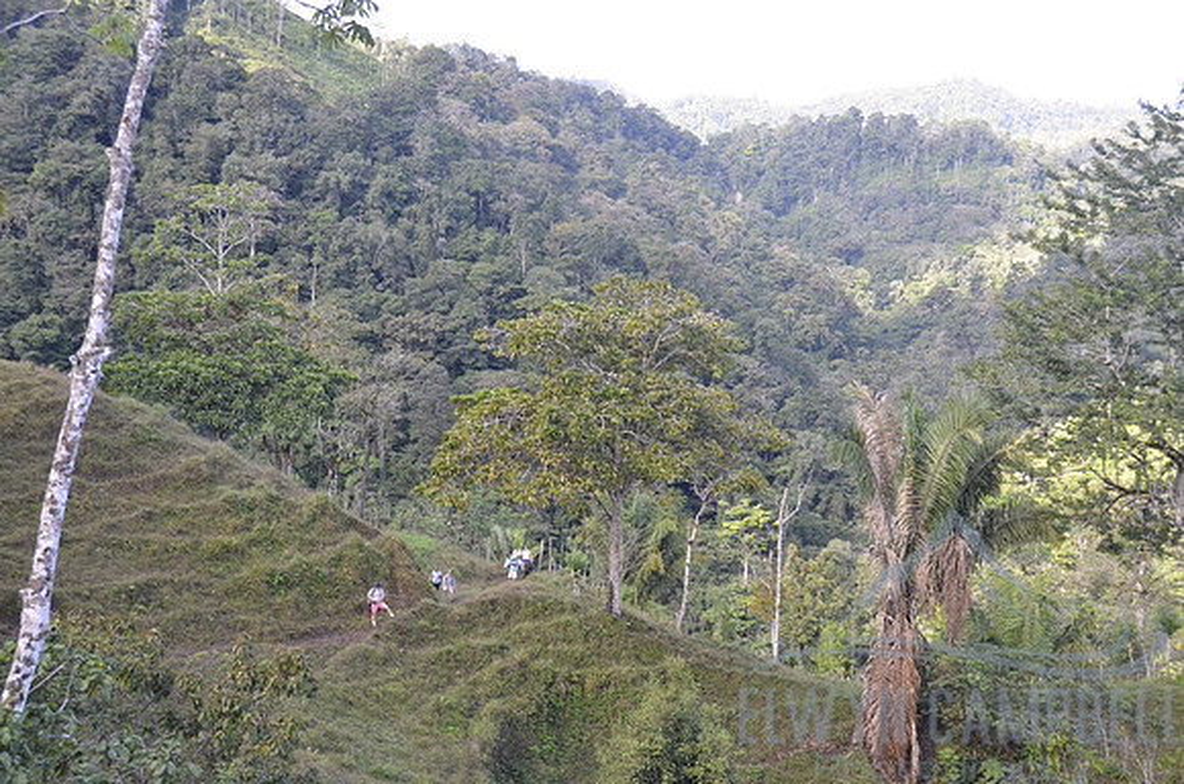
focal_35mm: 48
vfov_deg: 27.9
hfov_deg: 41.2
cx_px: 592
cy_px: 392
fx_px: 1575
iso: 250
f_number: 5.6
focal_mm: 32
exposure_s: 1/125
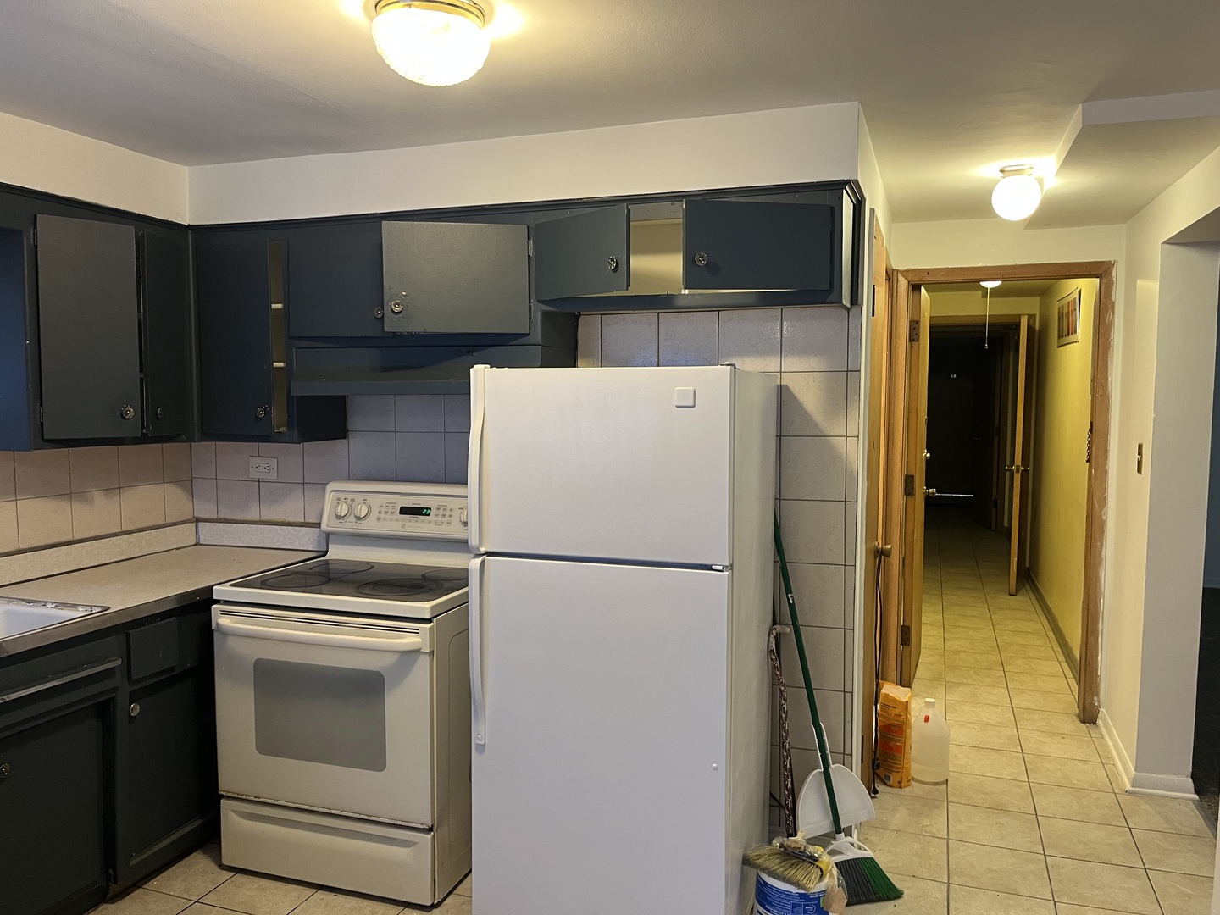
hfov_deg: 67.3
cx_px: 610
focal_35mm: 26
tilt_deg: -5.8
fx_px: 916
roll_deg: +0.1
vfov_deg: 53.1
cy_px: 458
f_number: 1.6
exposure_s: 1/60
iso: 200
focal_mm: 5.1
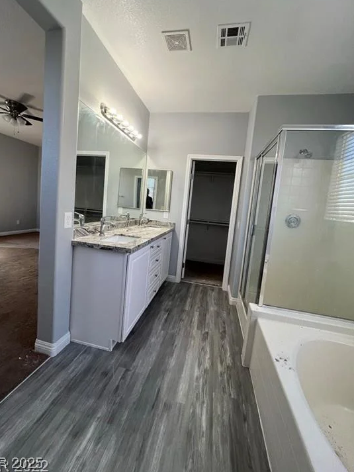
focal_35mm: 14
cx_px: 167
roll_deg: -4.5
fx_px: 191
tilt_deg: -5.2
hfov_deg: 85.6
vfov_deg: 102.0
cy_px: 224
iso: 80
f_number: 1.8
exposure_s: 1/122
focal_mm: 1.57
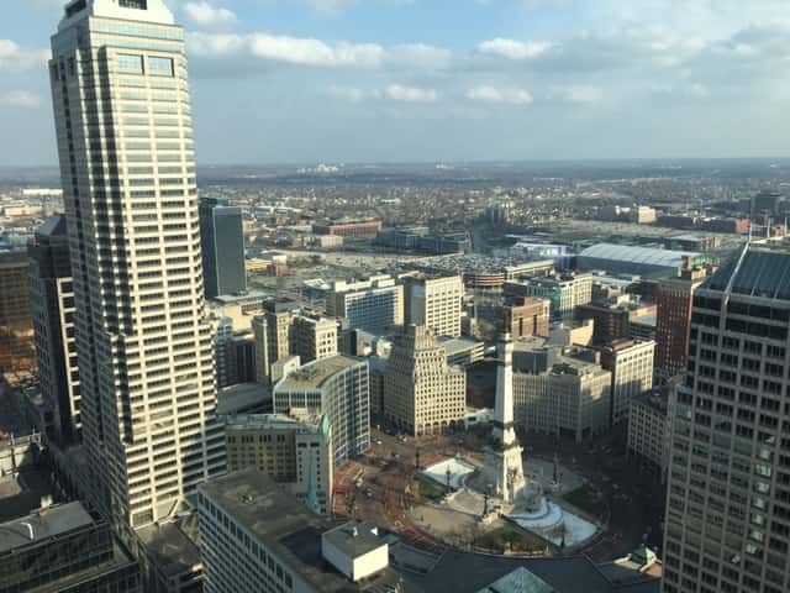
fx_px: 662
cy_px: 296
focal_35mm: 29
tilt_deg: -11.2
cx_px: 395
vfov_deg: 48.2
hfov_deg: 61.7
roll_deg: +2.1
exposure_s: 1/777
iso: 25
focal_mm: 4.15
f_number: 2.2
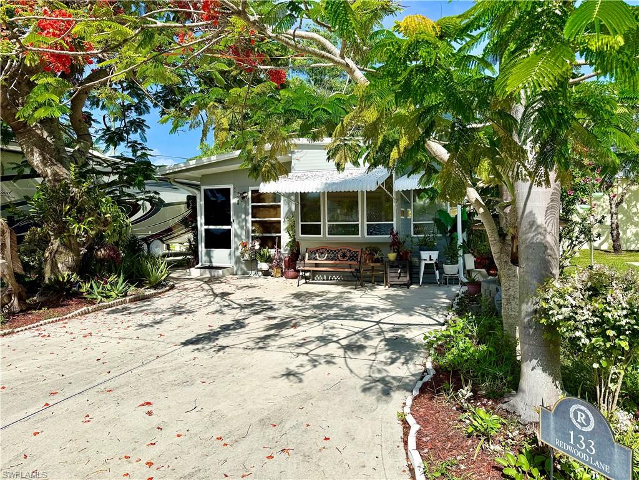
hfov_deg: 71.6
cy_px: 240
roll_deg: +0.6
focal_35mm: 24
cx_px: 320
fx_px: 443
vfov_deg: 56.8
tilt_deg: -1.6
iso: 80
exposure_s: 1/6711
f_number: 1.78
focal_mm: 6.76
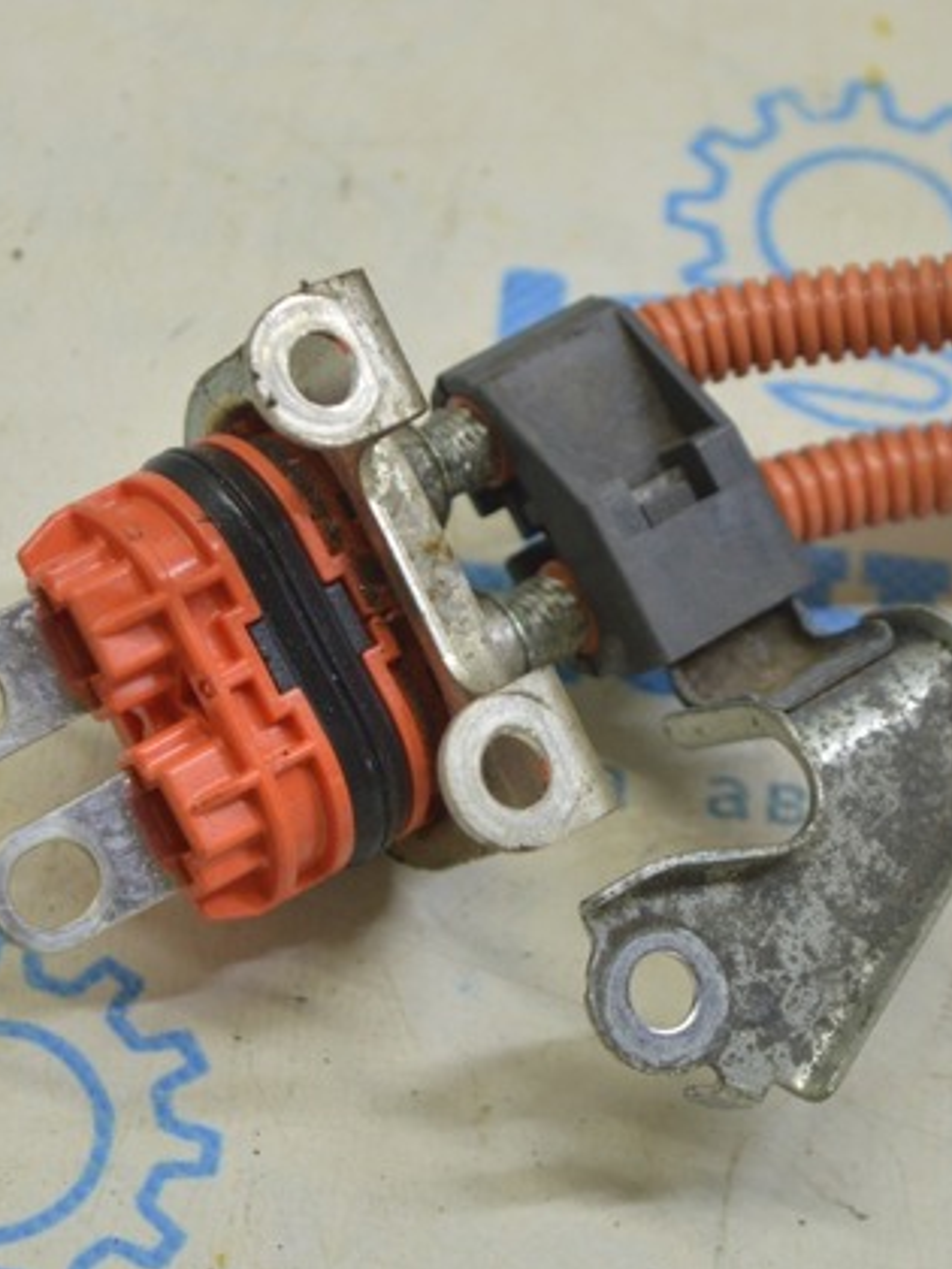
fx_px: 4427
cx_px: 308
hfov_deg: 12.3
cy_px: 639
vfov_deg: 16.3
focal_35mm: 121
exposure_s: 1/25
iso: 400
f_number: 5.6
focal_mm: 55
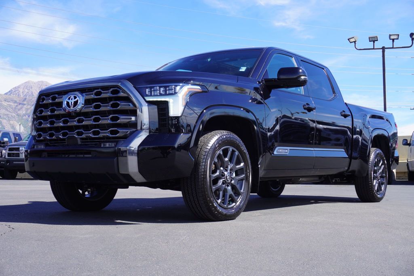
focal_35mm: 46
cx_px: 207
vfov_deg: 29.0
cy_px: 138
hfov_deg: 42.3
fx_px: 535
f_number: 9
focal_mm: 31
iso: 100
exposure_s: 1/100
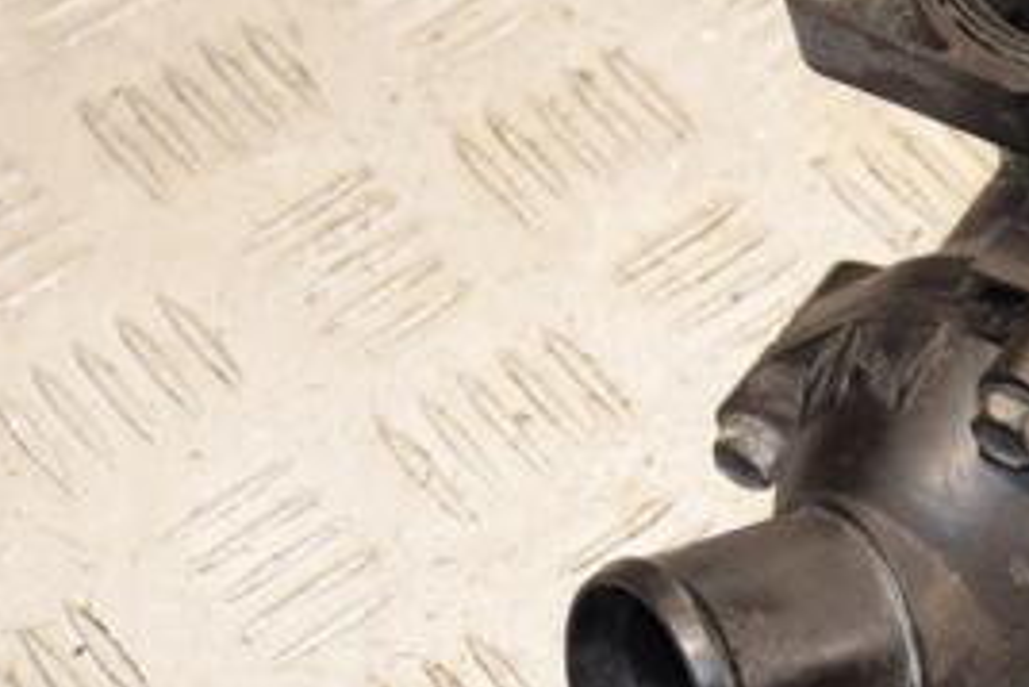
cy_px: 445
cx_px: 1056
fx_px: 4604
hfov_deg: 12.6
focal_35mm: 161
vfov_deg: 8.5
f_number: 5.6
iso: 800
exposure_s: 1/200
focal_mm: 48
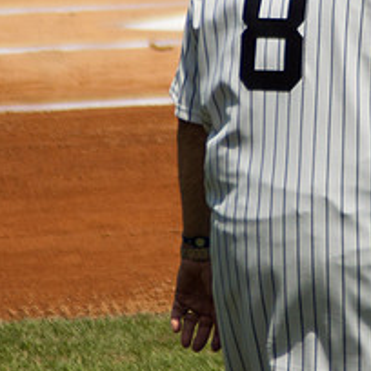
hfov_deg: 1.4
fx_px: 15133
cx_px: 391
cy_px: 97
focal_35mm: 1248
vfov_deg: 1.4
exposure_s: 1/2500
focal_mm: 300
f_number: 6.3
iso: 320
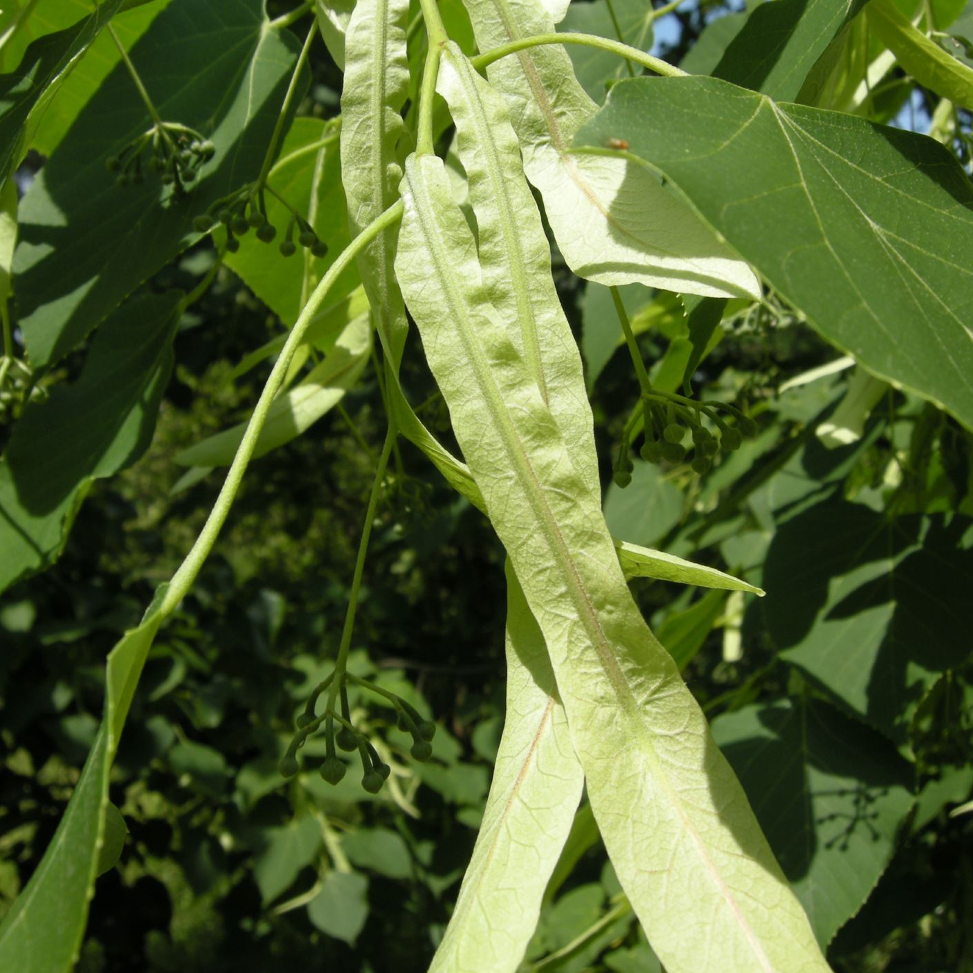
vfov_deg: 38.0
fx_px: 1399
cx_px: 474
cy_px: 340
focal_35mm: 44
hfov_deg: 38.3
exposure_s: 1/255
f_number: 5.4
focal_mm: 7.5
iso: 64
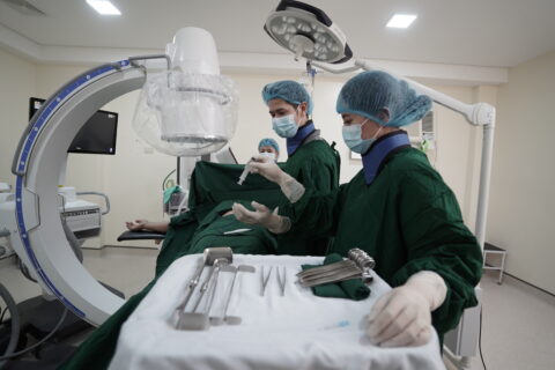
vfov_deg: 70.4
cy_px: 185
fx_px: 262
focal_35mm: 17
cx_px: 278
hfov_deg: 93.3
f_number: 2.8
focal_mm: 17
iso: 1000
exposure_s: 1/200
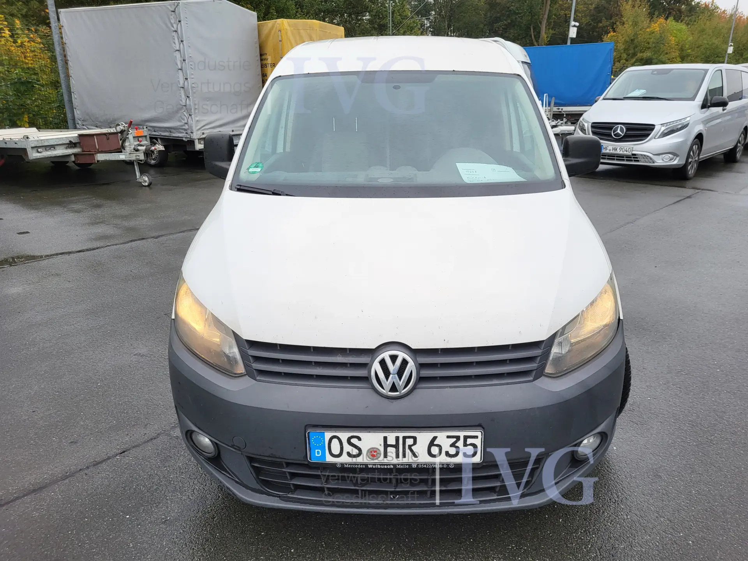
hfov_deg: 67.3
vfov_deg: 53.1
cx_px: 374
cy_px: 280
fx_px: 562
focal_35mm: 26
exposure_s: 1/650
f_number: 1.8
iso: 40
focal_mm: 5.4
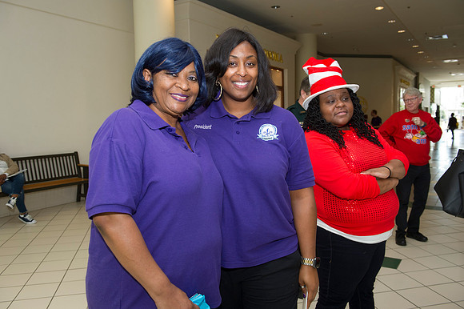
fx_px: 399
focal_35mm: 31
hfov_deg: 60.3
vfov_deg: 42.3
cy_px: 154
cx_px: 232
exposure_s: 1/250
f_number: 5.6
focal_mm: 31
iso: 1250
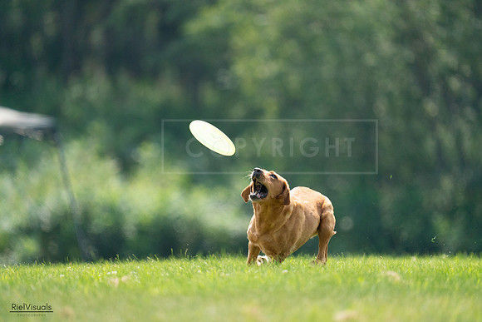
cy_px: 161
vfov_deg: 2.3
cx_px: 241
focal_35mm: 600
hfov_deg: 3.4
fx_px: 8035
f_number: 6.3
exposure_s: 1/4000
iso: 2500
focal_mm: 600
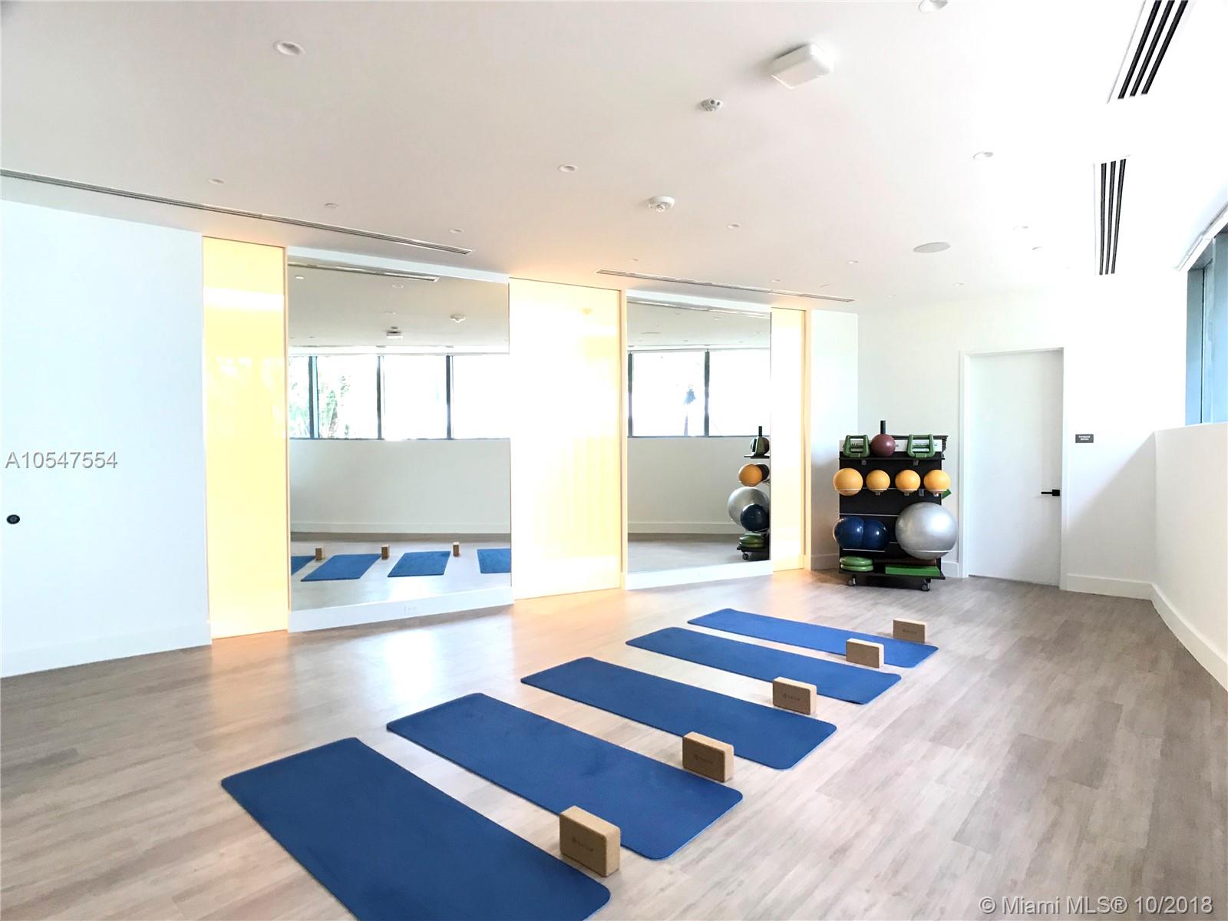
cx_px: 614
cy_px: 460
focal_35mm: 28
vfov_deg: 49.7
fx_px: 993
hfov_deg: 63.4
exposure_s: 1/15
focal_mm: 3.99
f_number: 1.8
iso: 50
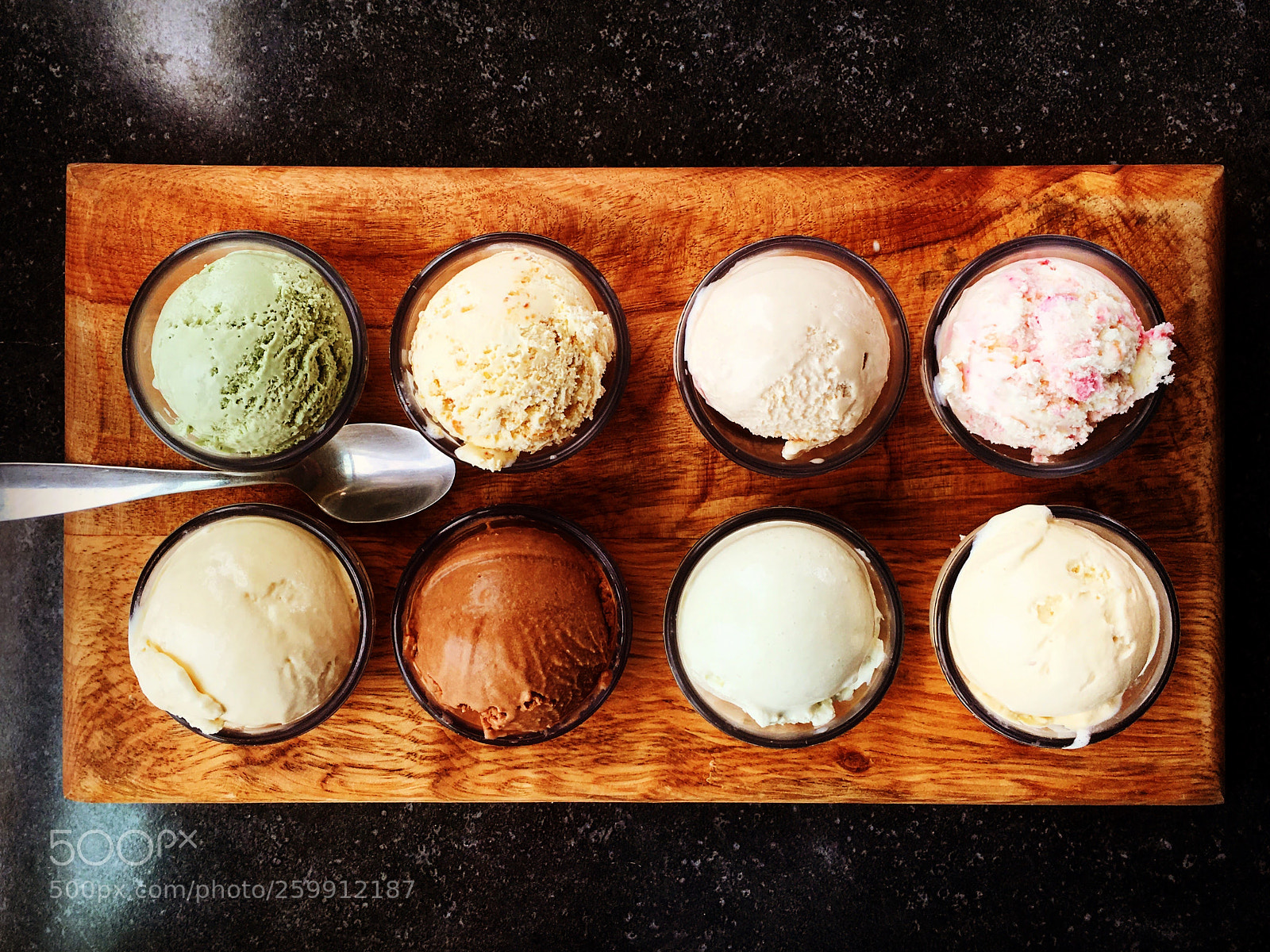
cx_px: 635
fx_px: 1064
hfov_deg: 61.7
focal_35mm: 29
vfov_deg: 48.2
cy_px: 476
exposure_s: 1/234
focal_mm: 4.15
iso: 25
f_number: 2.2
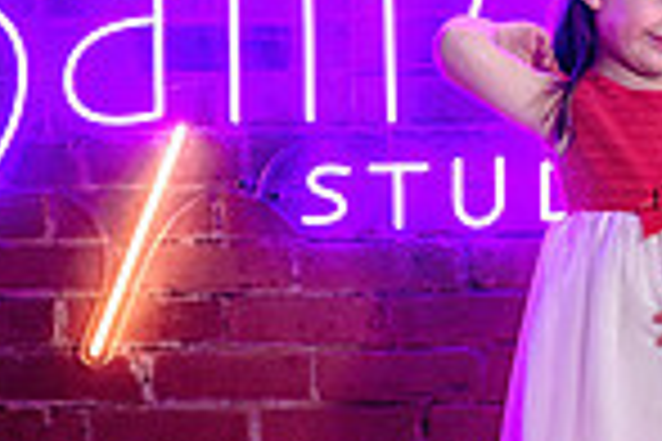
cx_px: 760
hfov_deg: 16.1
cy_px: 116
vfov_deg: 11.1
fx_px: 2262
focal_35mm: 123
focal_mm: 28
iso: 800
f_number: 2
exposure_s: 1/320
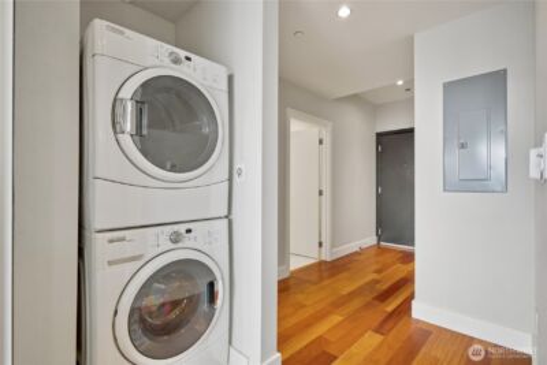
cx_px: 274
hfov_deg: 93.3
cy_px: 182
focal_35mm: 17
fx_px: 258
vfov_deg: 70.5
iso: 400
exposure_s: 1
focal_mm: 17
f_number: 9
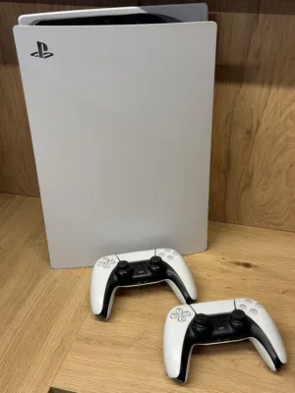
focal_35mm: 48
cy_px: 196
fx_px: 545
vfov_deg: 39.7
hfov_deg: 30.3
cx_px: 148
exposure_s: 1/50
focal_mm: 6.76
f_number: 1.78
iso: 80
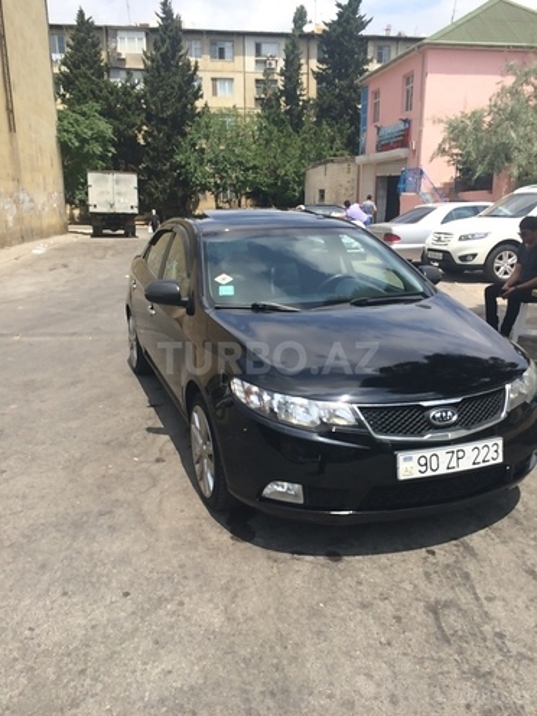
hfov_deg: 48.2
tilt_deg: -15.6
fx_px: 600
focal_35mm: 29
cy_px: 358
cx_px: 268
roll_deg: +2.0
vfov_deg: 61.7
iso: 32
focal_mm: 4.15
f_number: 2.2
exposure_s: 1/1443
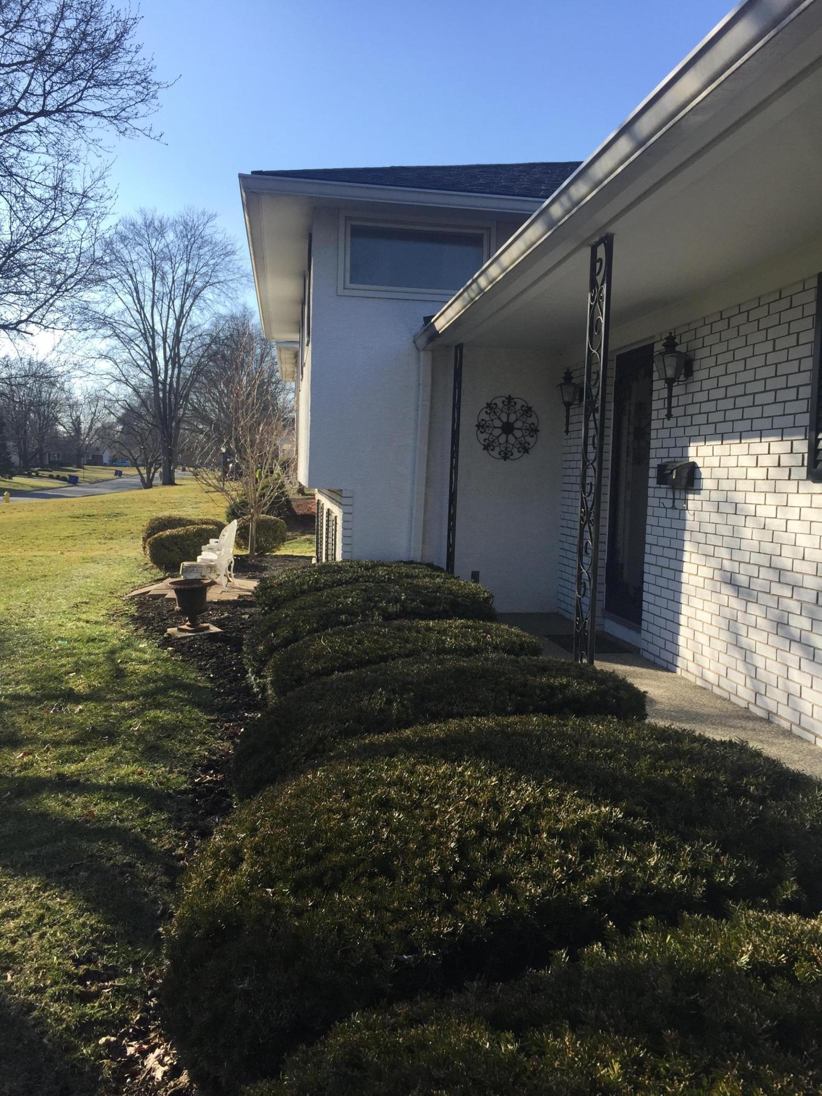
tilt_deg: -4.1
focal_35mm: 29
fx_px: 918
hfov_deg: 48.2
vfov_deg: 61.7
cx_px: 411
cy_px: 548
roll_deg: -1.7
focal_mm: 4.15
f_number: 2.2
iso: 32
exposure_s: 1/1130
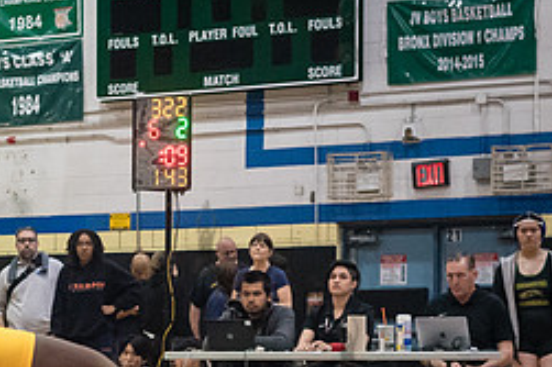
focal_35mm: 124
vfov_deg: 10.9
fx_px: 1900
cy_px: 368
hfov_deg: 16.2
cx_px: 19
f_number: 3.5
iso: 6400
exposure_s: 1/400
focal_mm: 35
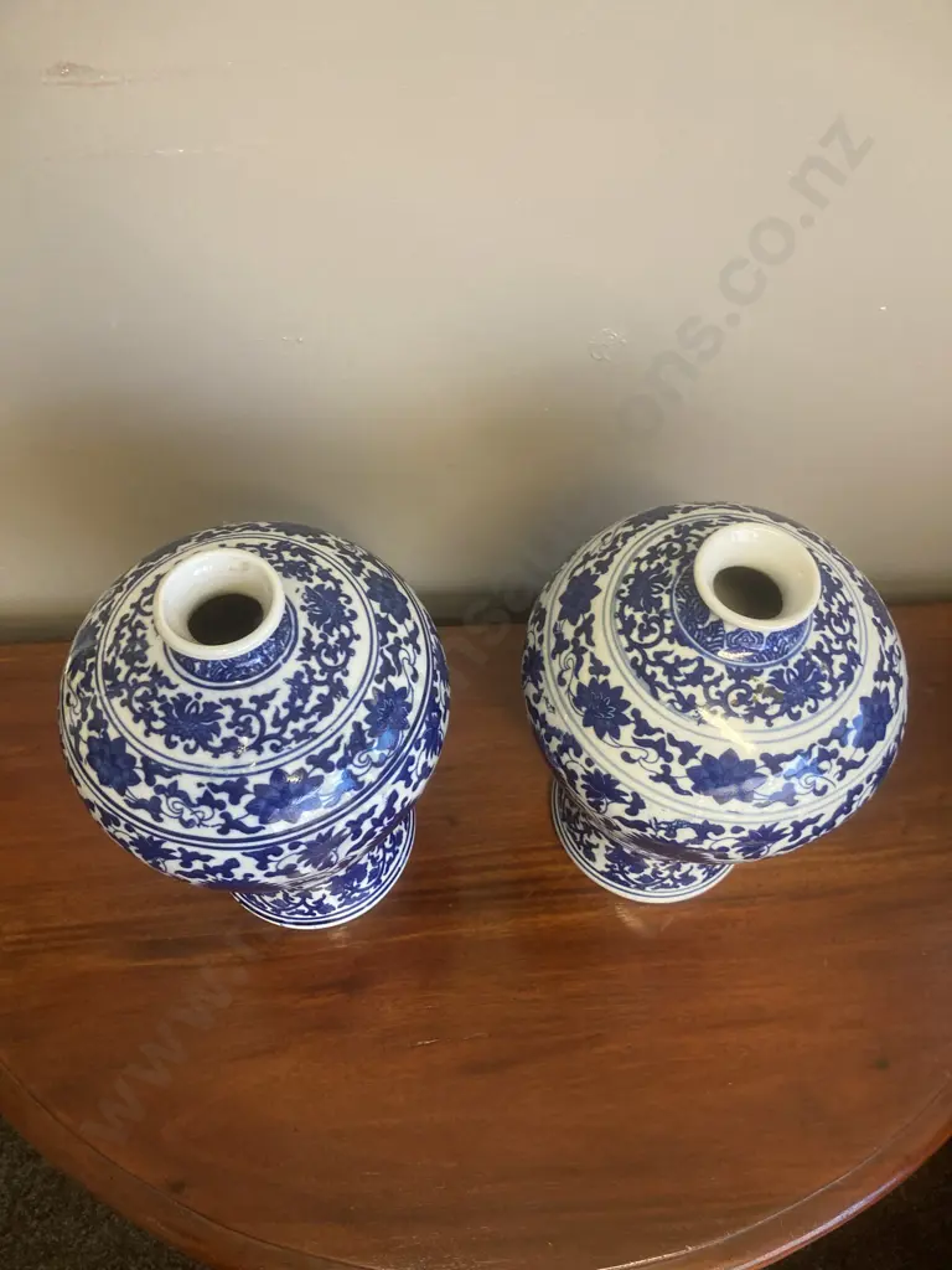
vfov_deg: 63.4
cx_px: 476
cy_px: 635
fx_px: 1027
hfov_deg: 49.7
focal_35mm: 28
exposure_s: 1/60
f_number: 1.8
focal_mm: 3.99
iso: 160
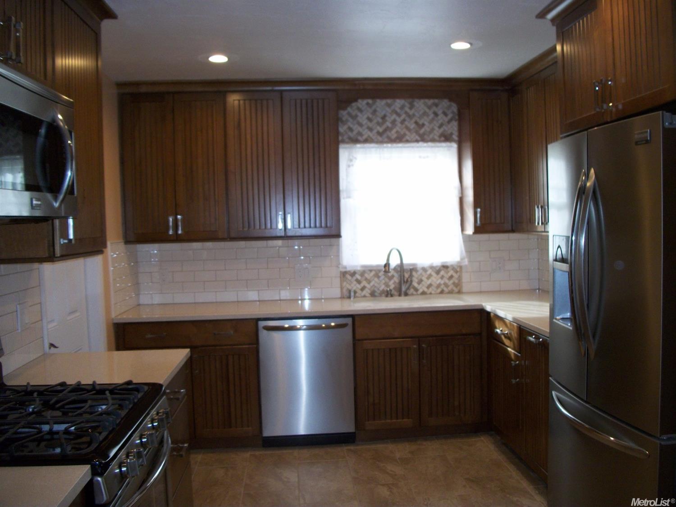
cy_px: 254
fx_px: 625
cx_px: 338
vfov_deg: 44.1
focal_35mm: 32
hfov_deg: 56.8
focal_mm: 5.7
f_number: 2.9
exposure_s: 1/60
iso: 160
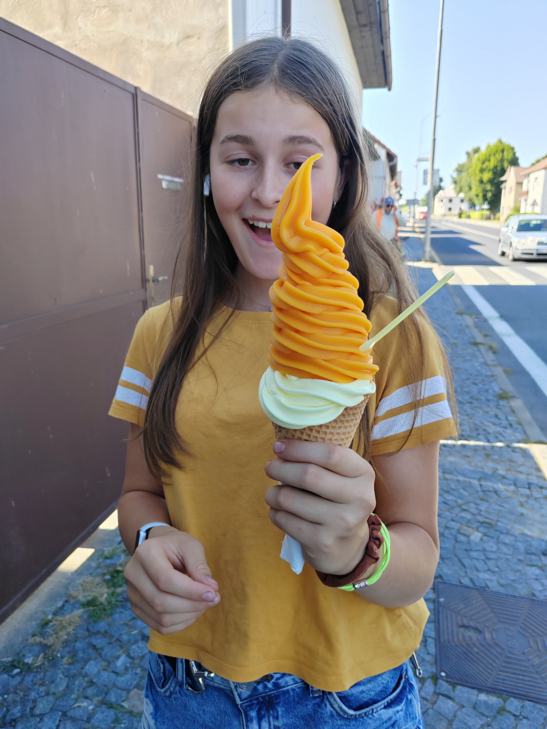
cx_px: 274
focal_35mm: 27
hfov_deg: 51.4
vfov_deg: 65.3
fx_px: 569
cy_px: 364
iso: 100
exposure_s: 1/290
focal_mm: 5.52
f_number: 1.9
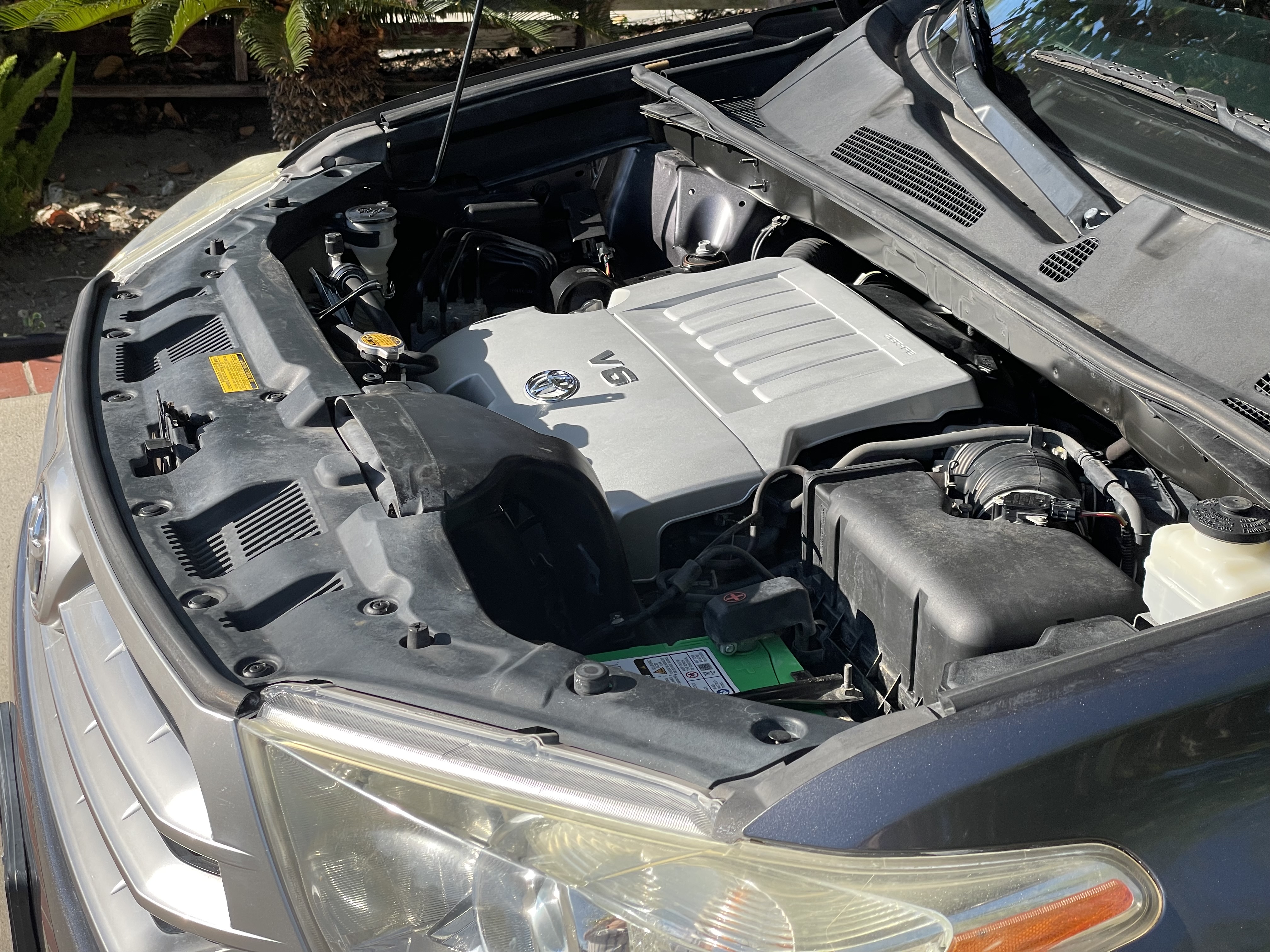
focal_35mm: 52
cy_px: 476
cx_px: 635
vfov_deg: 28.0
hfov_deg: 36.8
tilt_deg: -20.6
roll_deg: -2.2
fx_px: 1908
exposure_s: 1/578
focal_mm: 6
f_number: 2
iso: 25
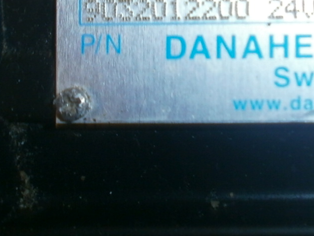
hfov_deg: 26.8
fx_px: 626
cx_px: 303
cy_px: -20
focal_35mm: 69
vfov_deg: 20.4
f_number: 2.9
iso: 125
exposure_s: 1/30
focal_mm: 4.8
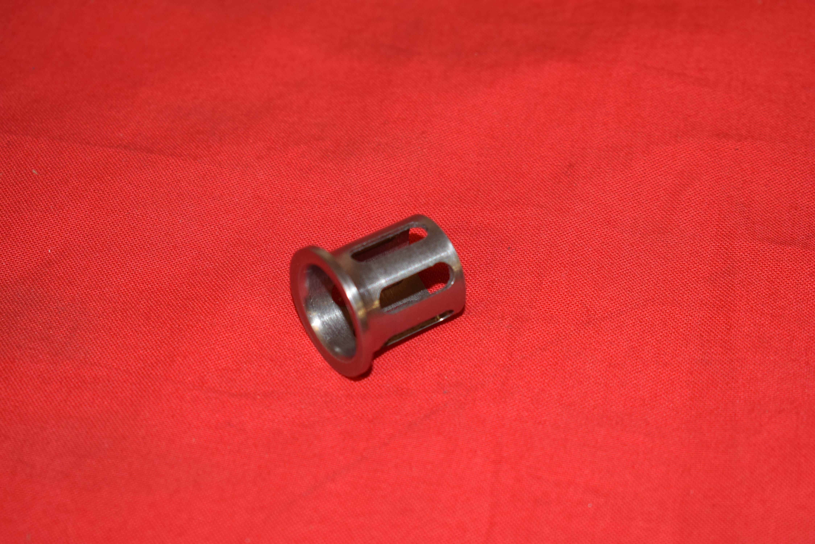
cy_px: 272
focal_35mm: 82
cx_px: 408
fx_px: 1868
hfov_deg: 24.6
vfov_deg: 16.6
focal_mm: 55
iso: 500
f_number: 5.6
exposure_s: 1/60
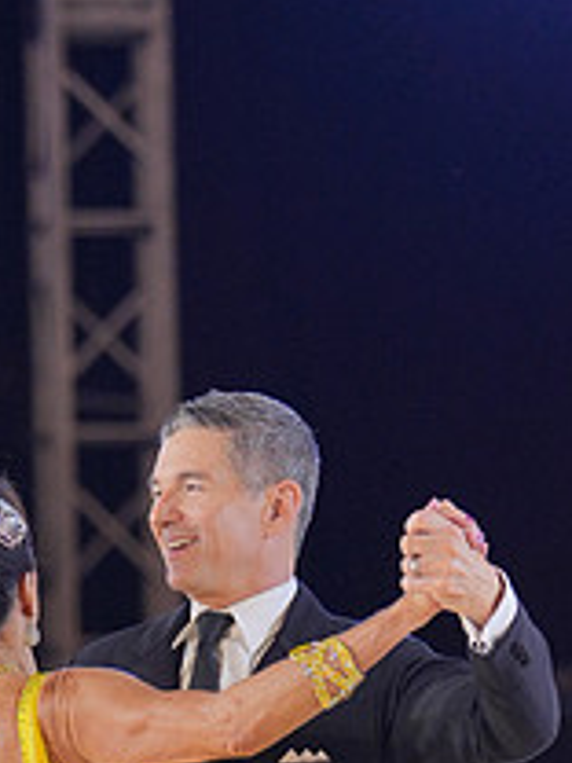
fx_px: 9408
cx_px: 148
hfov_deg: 3.5
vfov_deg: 4.6
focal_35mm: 427
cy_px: 1020
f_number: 2
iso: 800
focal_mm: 106
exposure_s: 1/500
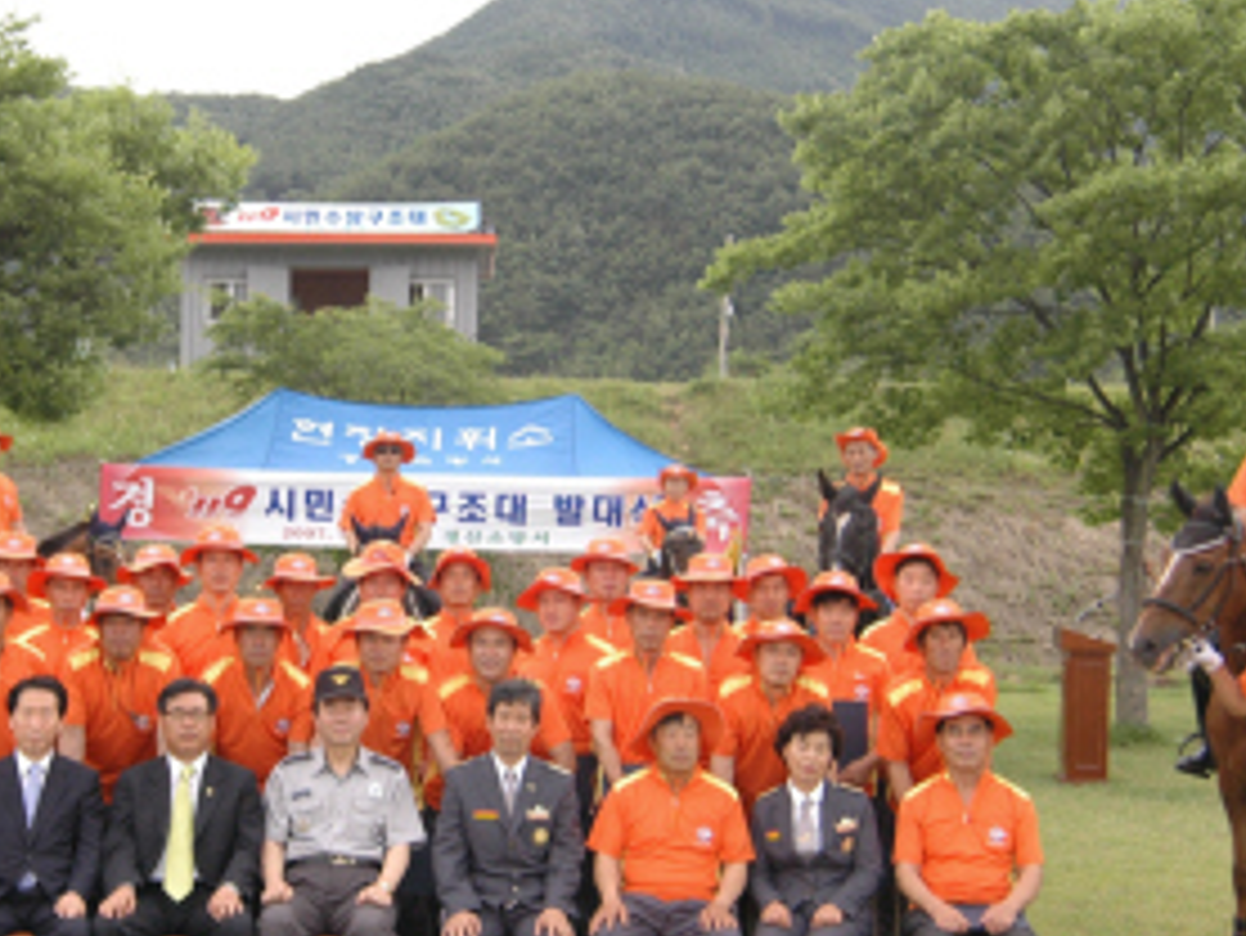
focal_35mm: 52
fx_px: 1873
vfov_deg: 28.0
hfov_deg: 36.6
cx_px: 459
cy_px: 493
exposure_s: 1/400
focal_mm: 20
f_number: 5.6
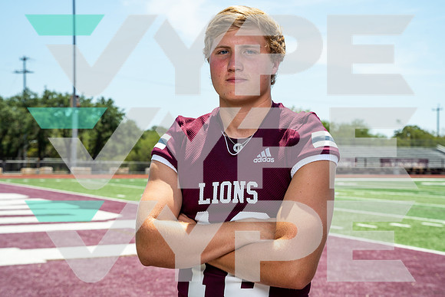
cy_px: 148
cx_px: 222
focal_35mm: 60
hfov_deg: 33.4
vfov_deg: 22.6
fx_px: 742
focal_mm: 60
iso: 100
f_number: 8
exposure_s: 1/125
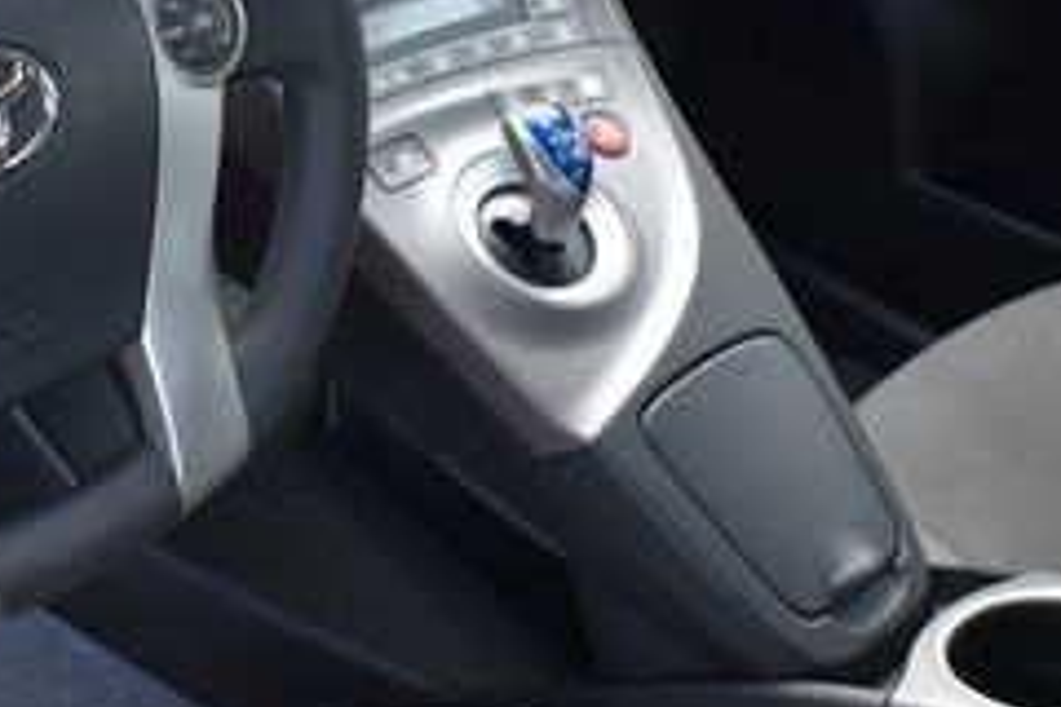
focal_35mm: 72
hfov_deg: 27.9
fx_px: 2122
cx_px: 354
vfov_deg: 18.9
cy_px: 263
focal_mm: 18
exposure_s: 1/250
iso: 560
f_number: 3.5
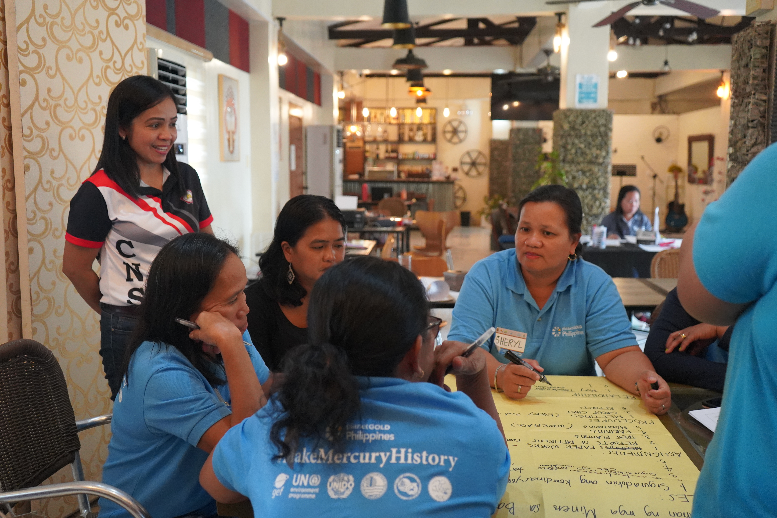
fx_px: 734
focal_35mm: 34
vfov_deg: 38.9
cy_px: 259
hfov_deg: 55.8
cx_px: 388
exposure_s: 1/160
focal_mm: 34
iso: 6400
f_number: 4
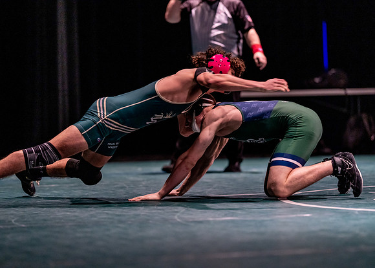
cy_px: 134
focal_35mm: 141
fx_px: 1506
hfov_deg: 14.2
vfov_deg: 10.2
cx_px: 188
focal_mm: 135
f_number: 1.8
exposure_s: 1/800
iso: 2000
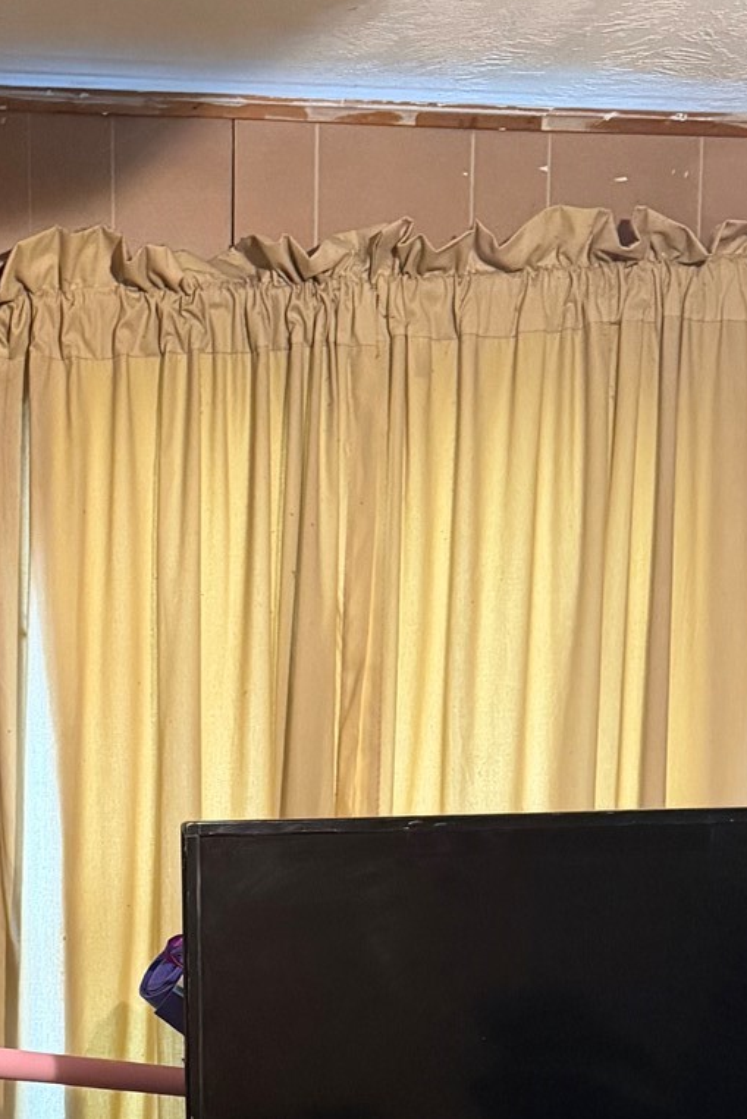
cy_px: 1140
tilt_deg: -10.0
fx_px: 2084
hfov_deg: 19.8
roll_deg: +0.0
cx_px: 41
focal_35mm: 67
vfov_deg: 28.1
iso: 1000
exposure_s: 1/40
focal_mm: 6.76
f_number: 1.78
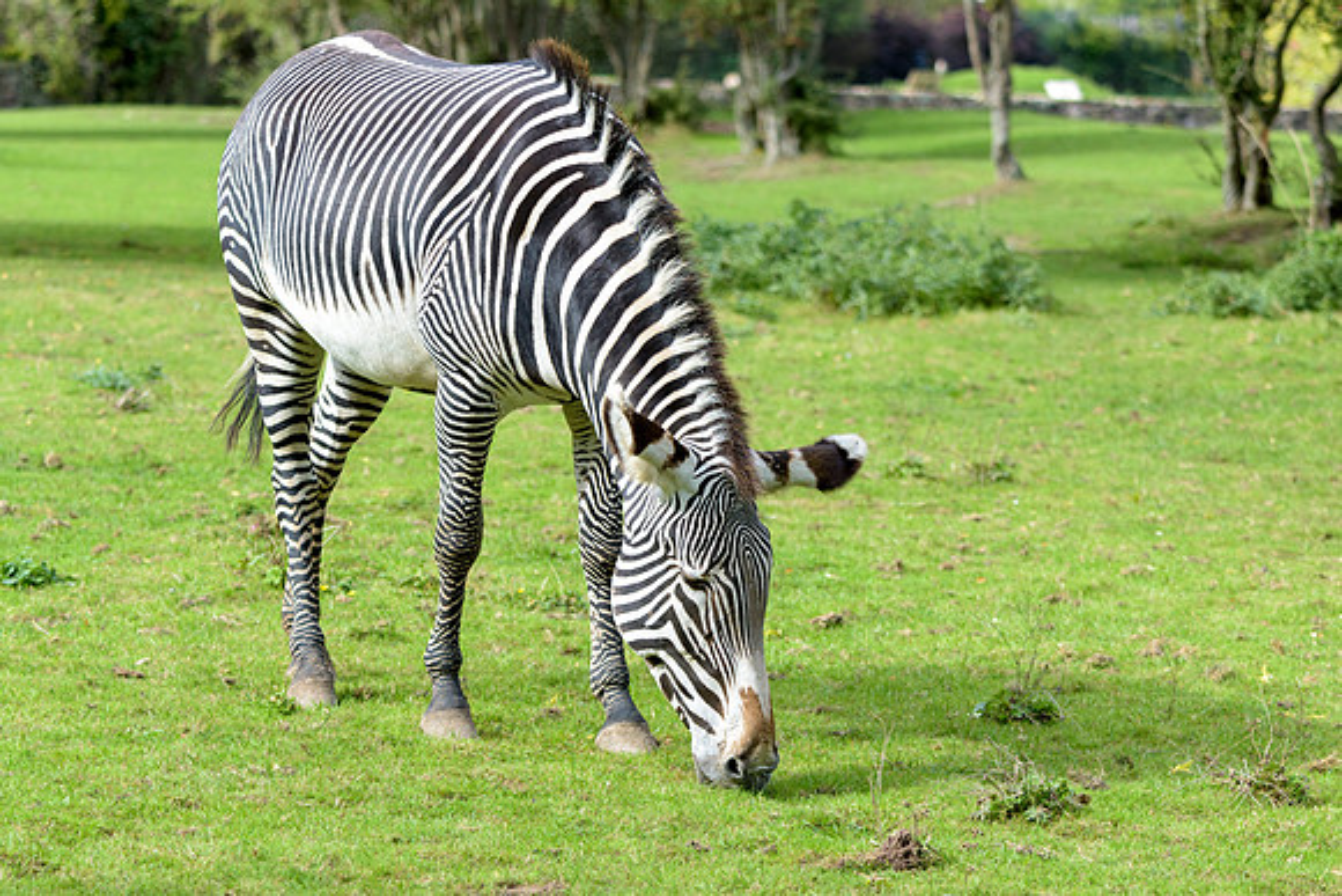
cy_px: 586
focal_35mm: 157
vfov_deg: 8.8
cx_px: 626
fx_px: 5849
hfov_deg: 13.1
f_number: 4.8
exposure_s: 1/1250
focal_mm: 120
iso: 400
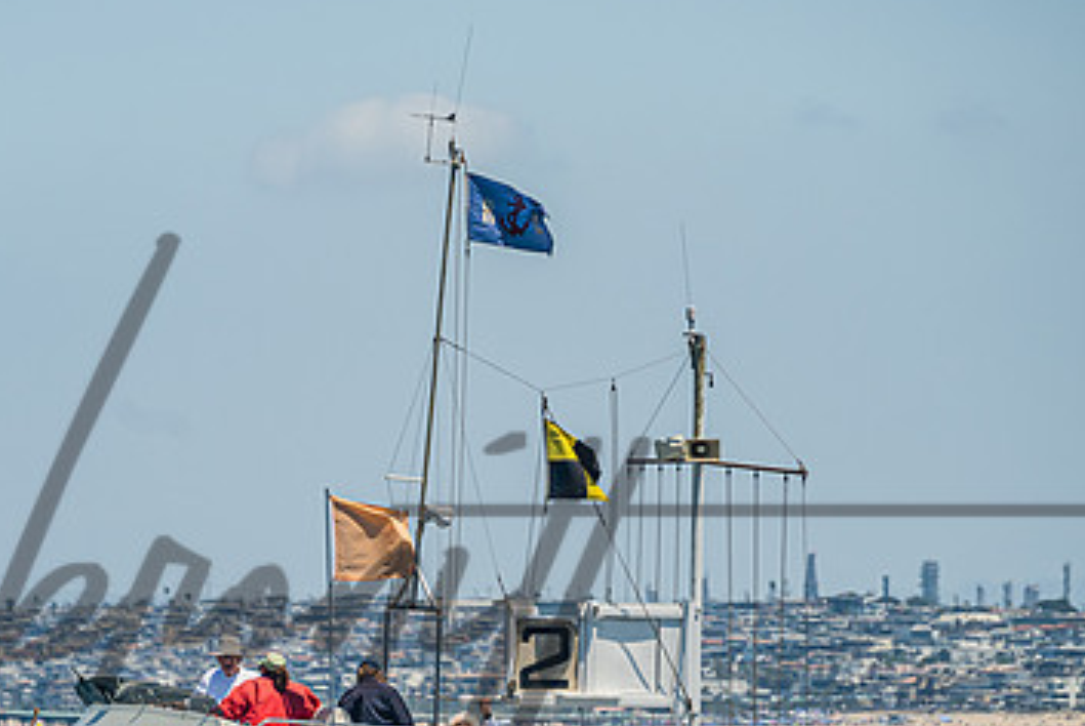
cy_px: 586
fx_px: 11492
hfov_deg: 5.4
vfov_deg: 3.6
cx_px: 351
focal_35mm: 381
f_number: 6.3
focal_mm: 200
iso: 320
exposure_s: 1/1000
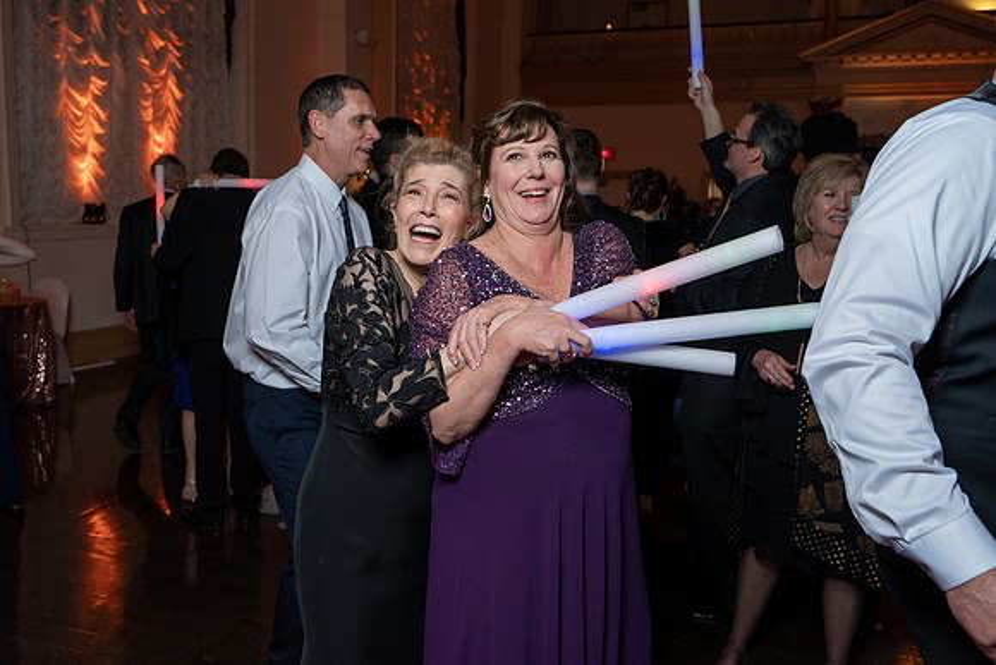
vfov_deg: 38.4
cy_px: 318
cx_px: 414
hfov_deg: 54.9
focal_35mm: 34
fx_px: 953
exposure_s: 1/200
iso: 2000
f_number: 4
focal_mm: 29
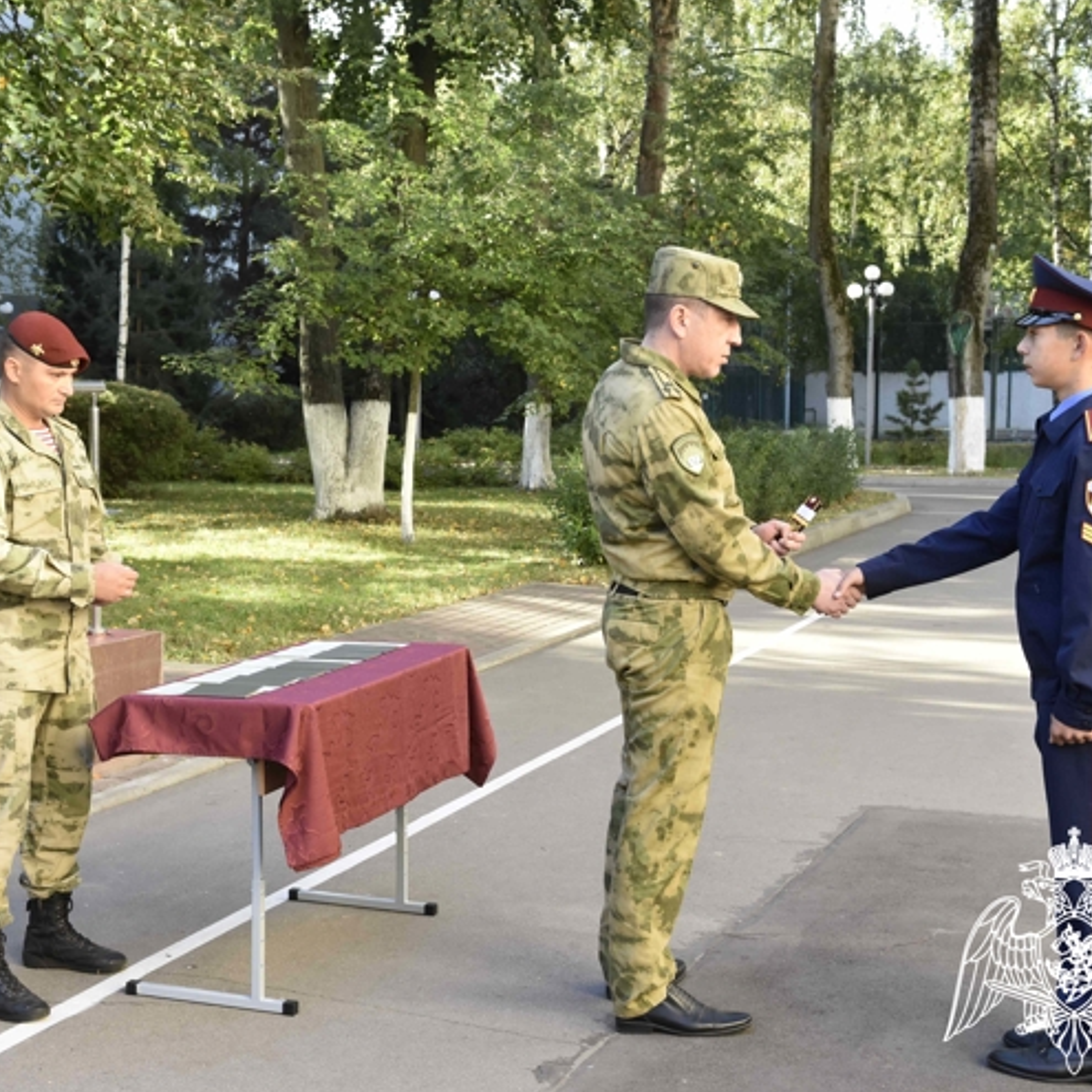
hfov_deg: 29.4
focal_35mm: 58
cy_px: 545
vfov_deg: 29.6
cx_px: 399
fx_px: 2070
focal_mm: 30
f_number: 8
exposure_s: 1/250
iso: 800
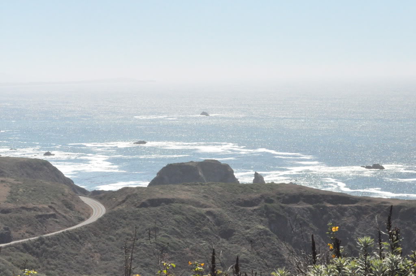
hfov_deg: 19.5
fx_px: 1212
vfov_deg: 13.0
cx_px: 208
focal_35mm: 105
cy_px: 138
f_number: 22
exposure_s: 1/2000
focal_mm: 70
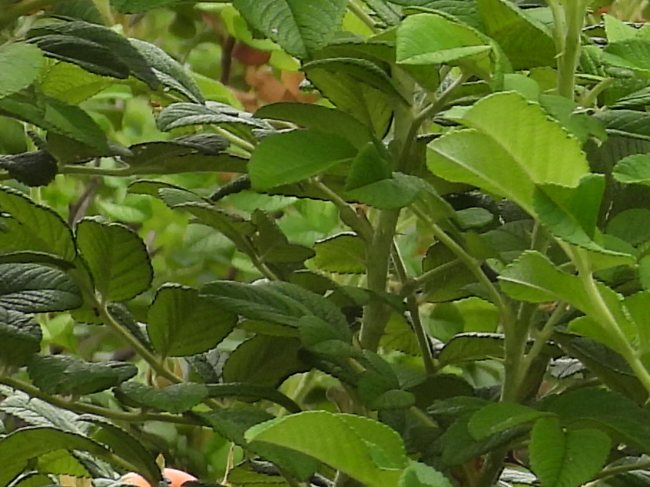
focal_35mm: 572
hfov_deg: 3.4
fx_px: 10738
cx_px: 1170
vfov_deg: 2.6
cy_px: -379
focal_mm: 18.9
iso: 100
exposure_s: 1/250
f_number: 4
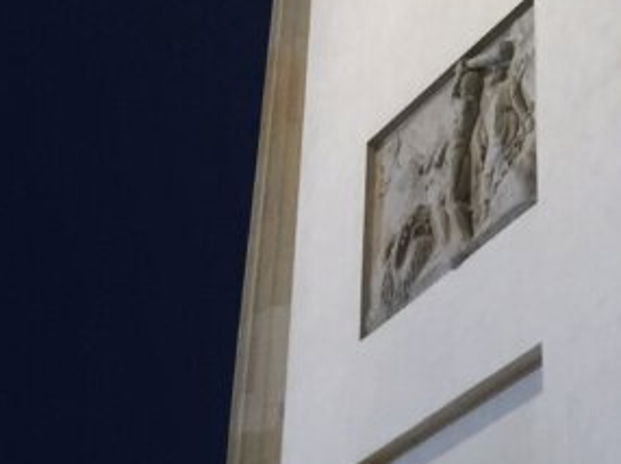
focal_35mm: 104
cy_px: -304
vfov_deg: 13.1
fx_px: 1864
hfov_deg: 18.2
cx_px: 686
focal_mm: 4.15
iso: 125
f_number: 2.2
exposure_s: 1/17
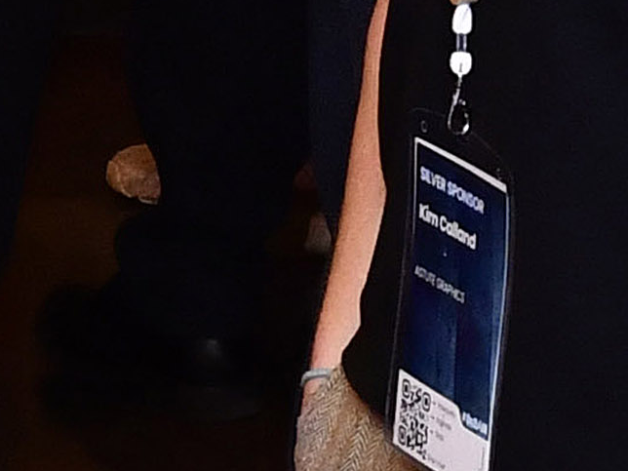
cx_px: 831
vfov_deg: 3.9
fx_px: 6785
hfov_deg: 5.3
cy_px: -792
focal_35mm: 374
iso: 1000
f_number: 6.3
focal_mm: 30
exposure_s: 1/50
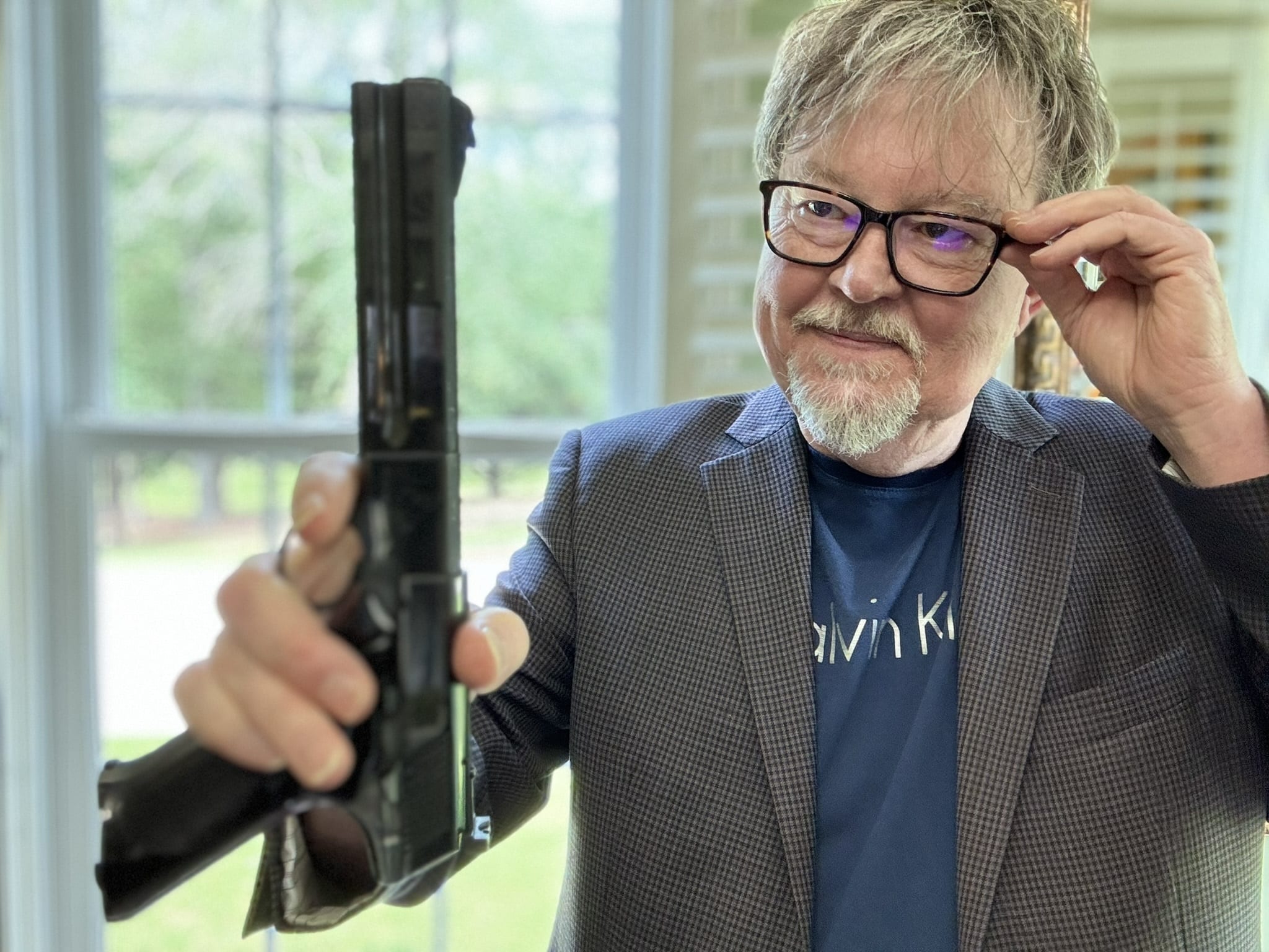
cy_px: 476
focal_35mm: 30
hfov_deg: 60.0
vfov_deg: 46.8
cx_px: 634
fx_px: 1100
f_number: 1.9
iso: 250
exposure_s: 1/40
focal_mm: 2.69
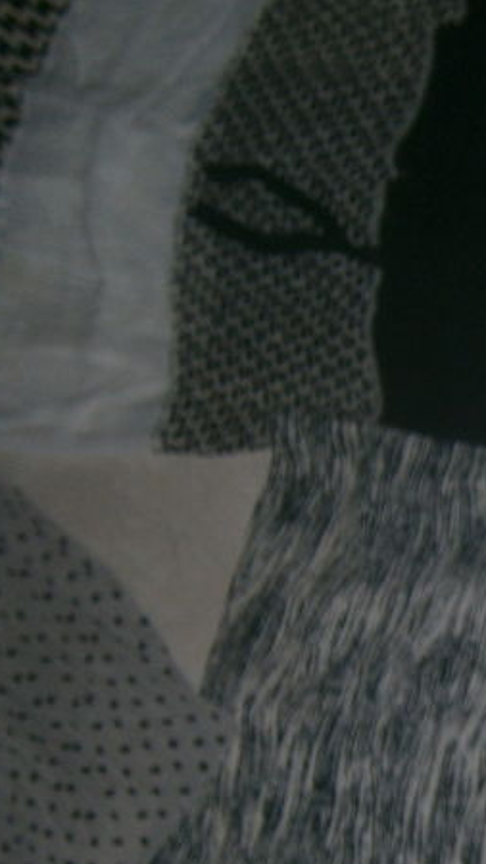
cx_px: 937
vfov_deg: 32.2
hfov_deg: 15.6
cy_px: 718
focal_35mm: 63
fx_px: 1444
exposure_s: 1/30
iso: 80
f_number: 2.8
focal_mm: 4.7
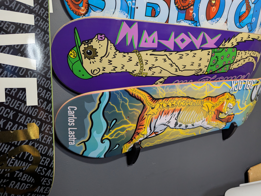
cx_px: 130
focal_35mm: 24
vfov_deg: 56.9
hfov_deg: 71.5
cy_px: 98
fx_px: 181
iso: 439
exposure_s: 1/40
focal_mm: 6.81
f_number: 1.85
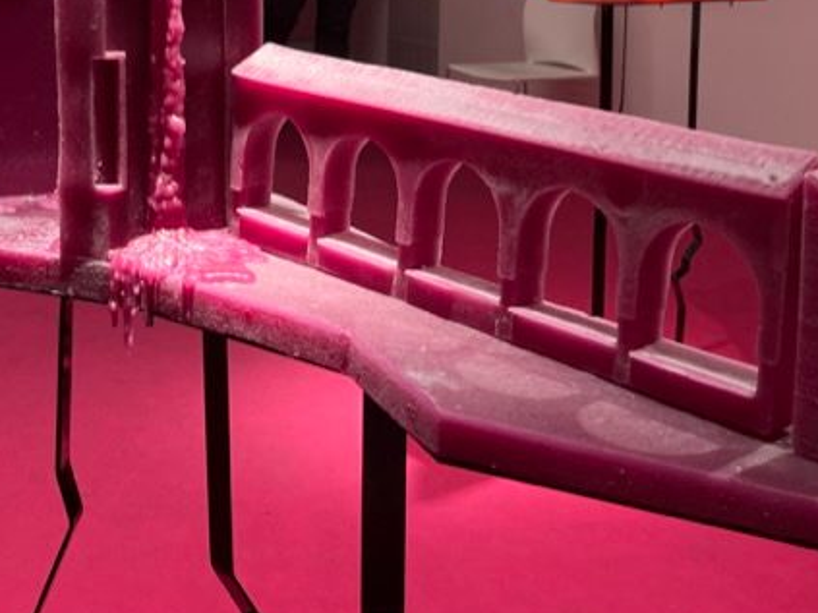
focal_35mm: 63
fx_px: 1488
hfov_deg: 30.6
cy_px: 49
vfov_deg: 22.6
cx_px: 309
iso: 100
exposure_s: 1/105
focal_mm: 5.1
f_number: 1.6
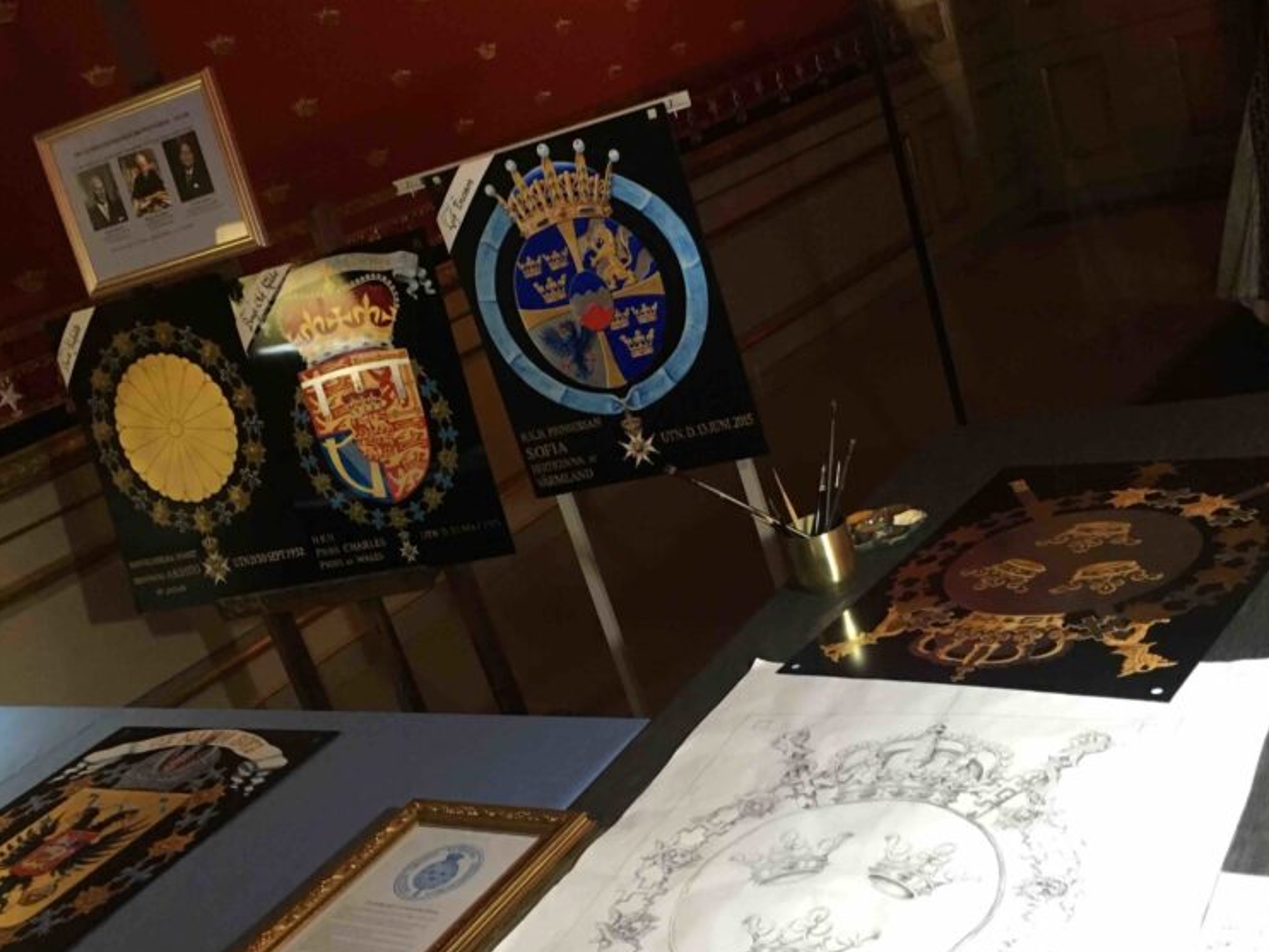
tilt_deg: -17.4
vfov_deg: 36.0
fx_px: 1467
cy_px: 506
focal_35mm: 40
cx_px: 597
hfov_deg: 46.8
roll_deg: +17.9
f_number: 2.2
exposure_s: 1/17
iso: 200
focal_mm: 4.15
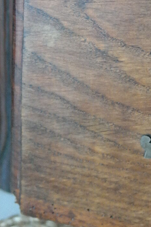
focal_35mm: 81
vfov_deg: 23.0
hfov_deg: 16.5
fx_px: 510
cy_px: -44
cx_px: 156
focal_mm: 22
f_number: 3.5
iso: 3200
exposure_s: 1/40
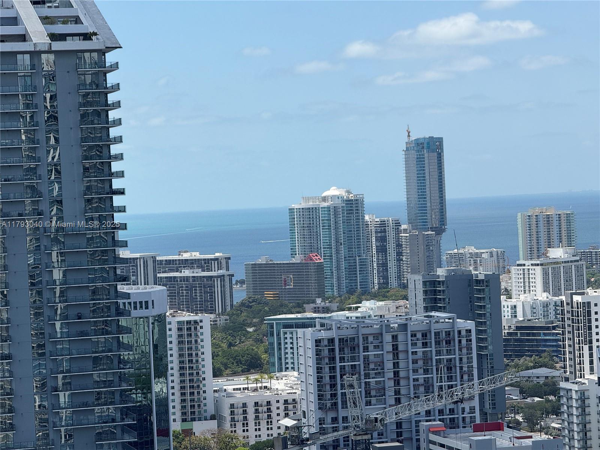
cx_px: 300
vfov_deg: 12.3
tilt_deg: -0.5
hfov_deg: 16.4
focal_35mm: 120
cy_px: 225
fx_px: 2080
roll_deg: +3.3
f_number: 2.8
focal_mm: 15.66
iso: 50
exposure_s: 1/1342
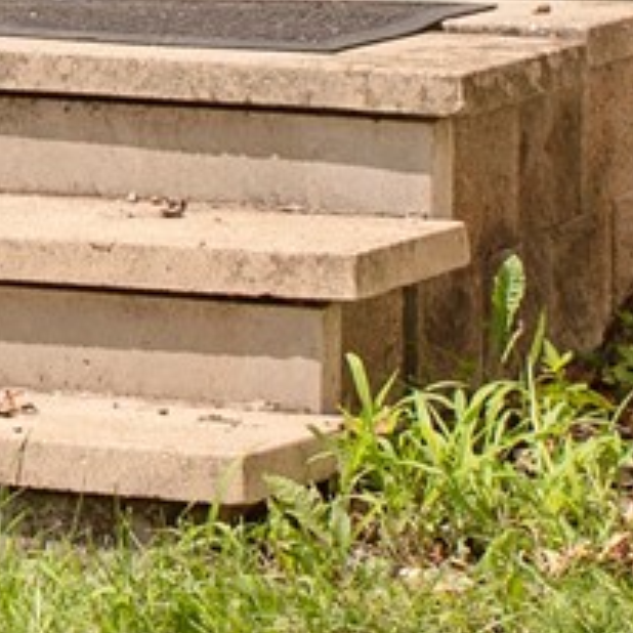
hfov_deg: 6.0
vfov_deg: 6.0
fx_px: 5938
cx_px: -513
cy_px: -633
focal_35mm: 287
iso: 160
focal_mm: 32
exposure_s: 1/640
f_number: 4.5
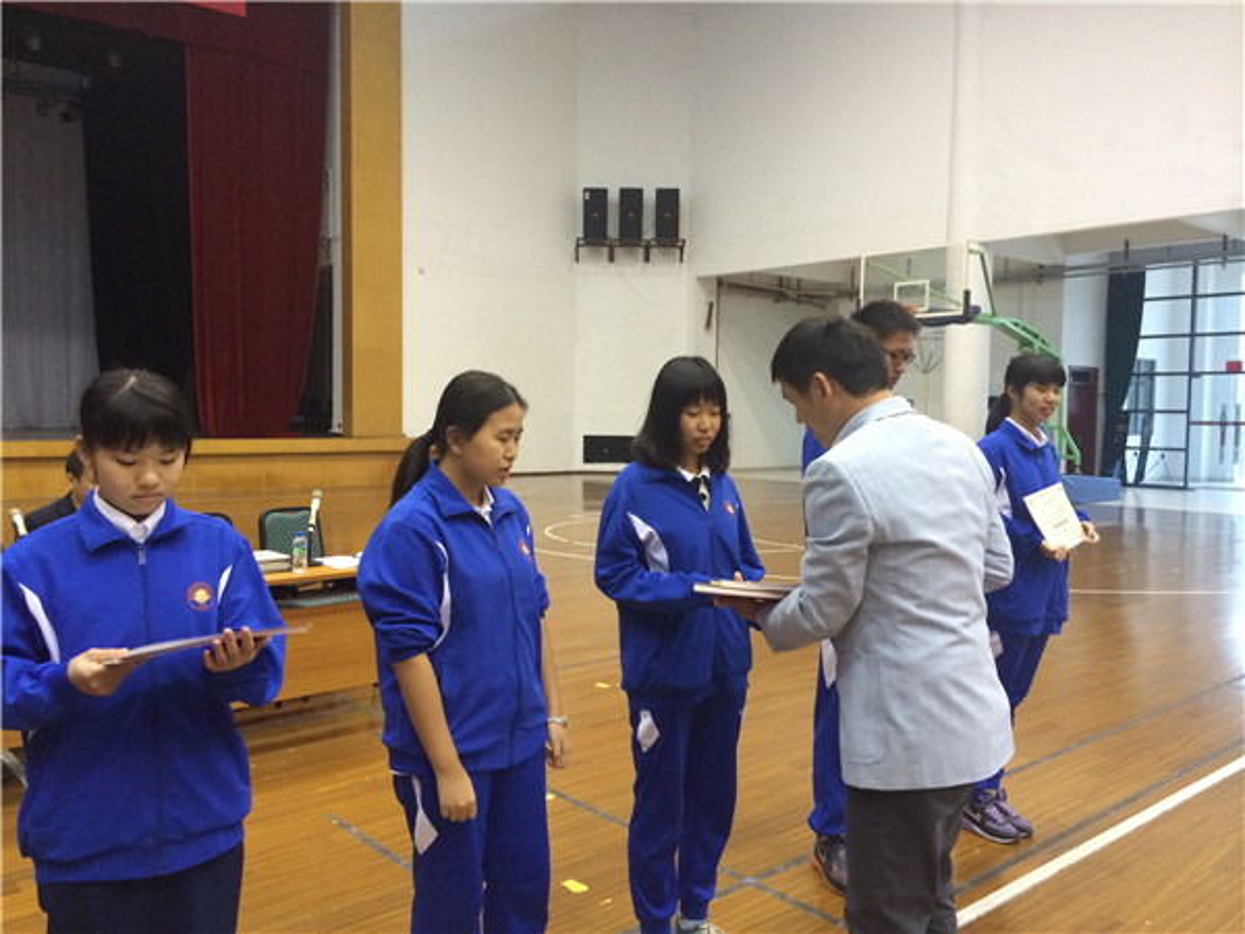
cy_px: 467
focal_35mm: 30
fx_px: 1079
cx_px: 622
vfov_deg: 46.8
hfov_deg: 60.0
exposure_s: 1/30
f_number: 2.2
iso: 320
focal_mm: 4.12
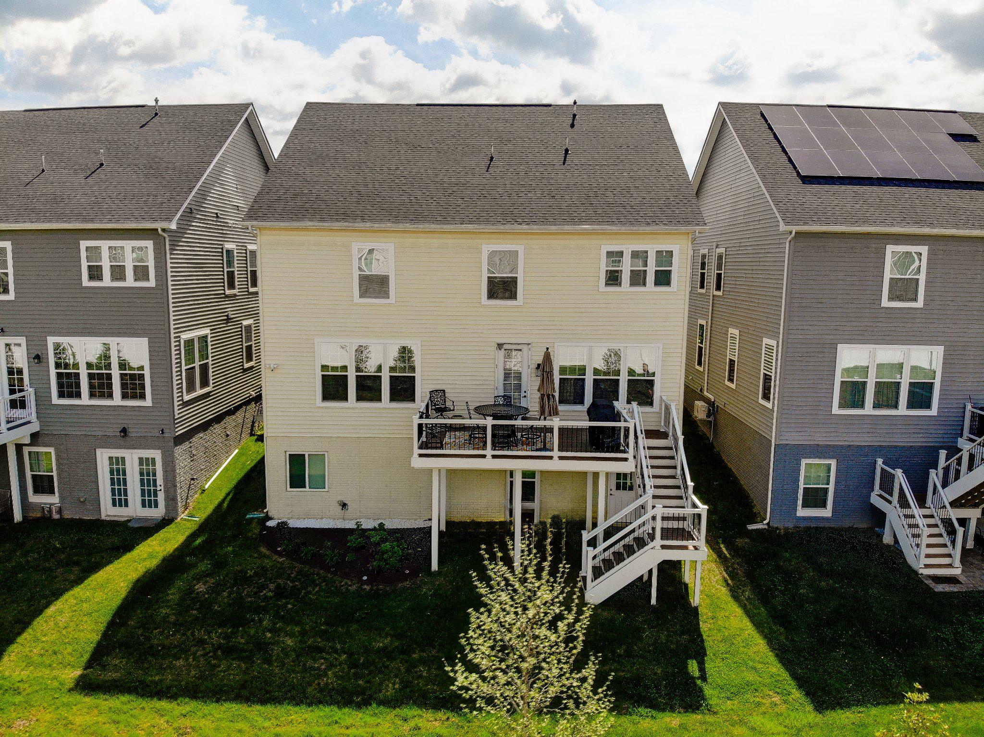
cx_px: 492
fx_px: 682
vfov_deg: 56.8
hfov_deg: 71.6
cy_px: 368
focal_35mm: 24
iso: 100
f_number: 2.8
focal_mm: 4.5
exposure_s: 1/803
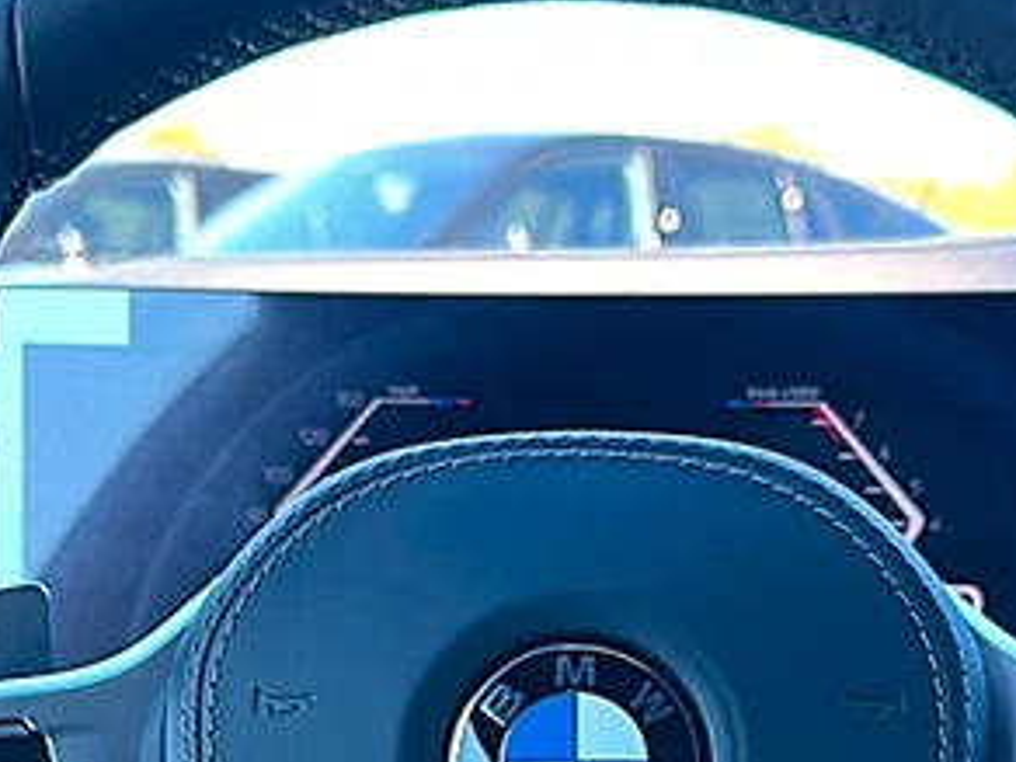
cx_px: 588
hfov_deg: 32.1
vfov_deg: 23.1
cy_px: 812
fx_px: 1761
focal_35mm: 60
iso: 100
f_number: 1.78
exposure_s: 1/239
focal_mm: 6.86
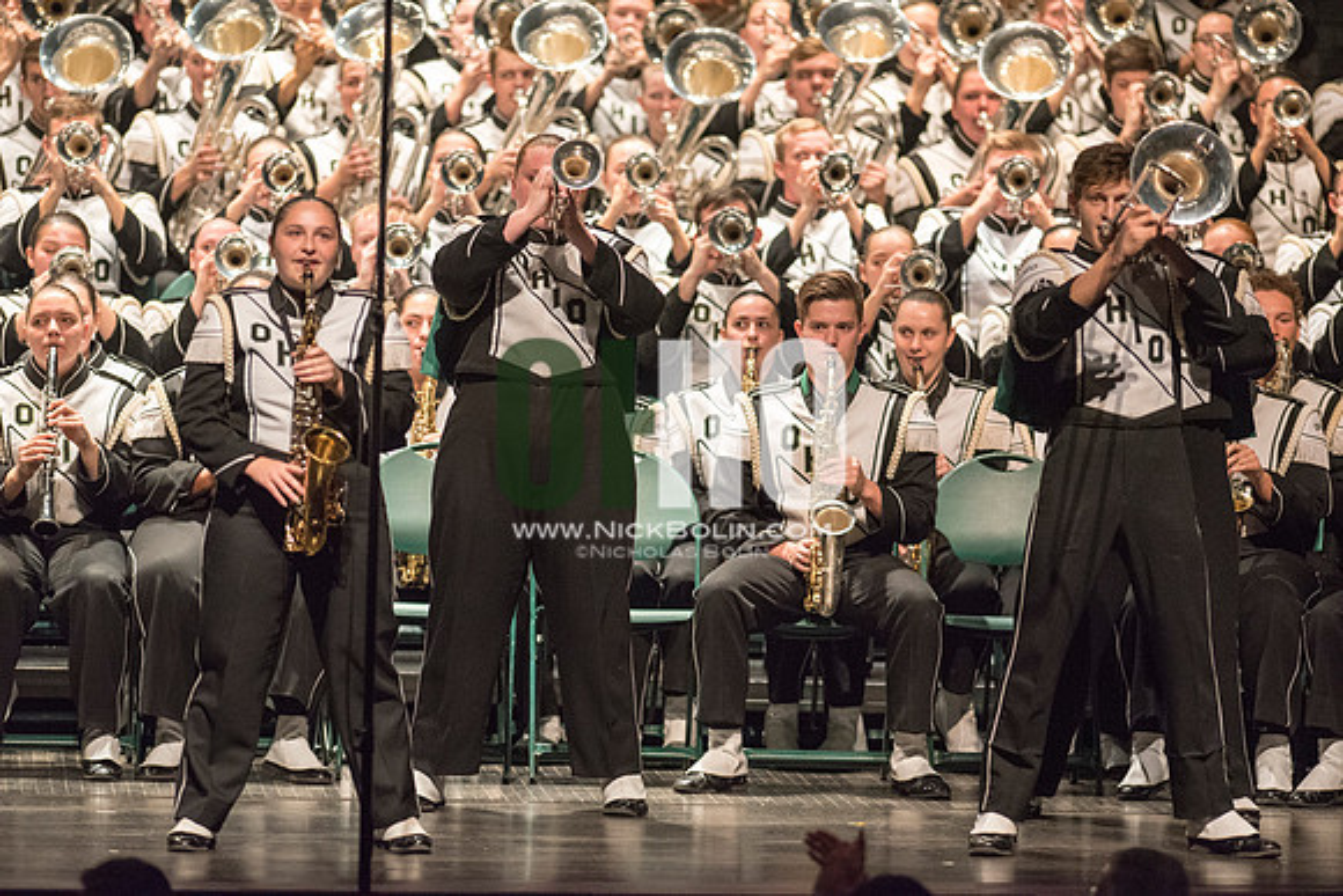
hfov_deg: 6.9
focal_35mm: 300
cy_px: 448
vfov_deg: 4.6
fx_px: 11194
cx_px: 672
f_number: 2.8
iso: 4000
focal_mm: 300
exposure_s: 1/500
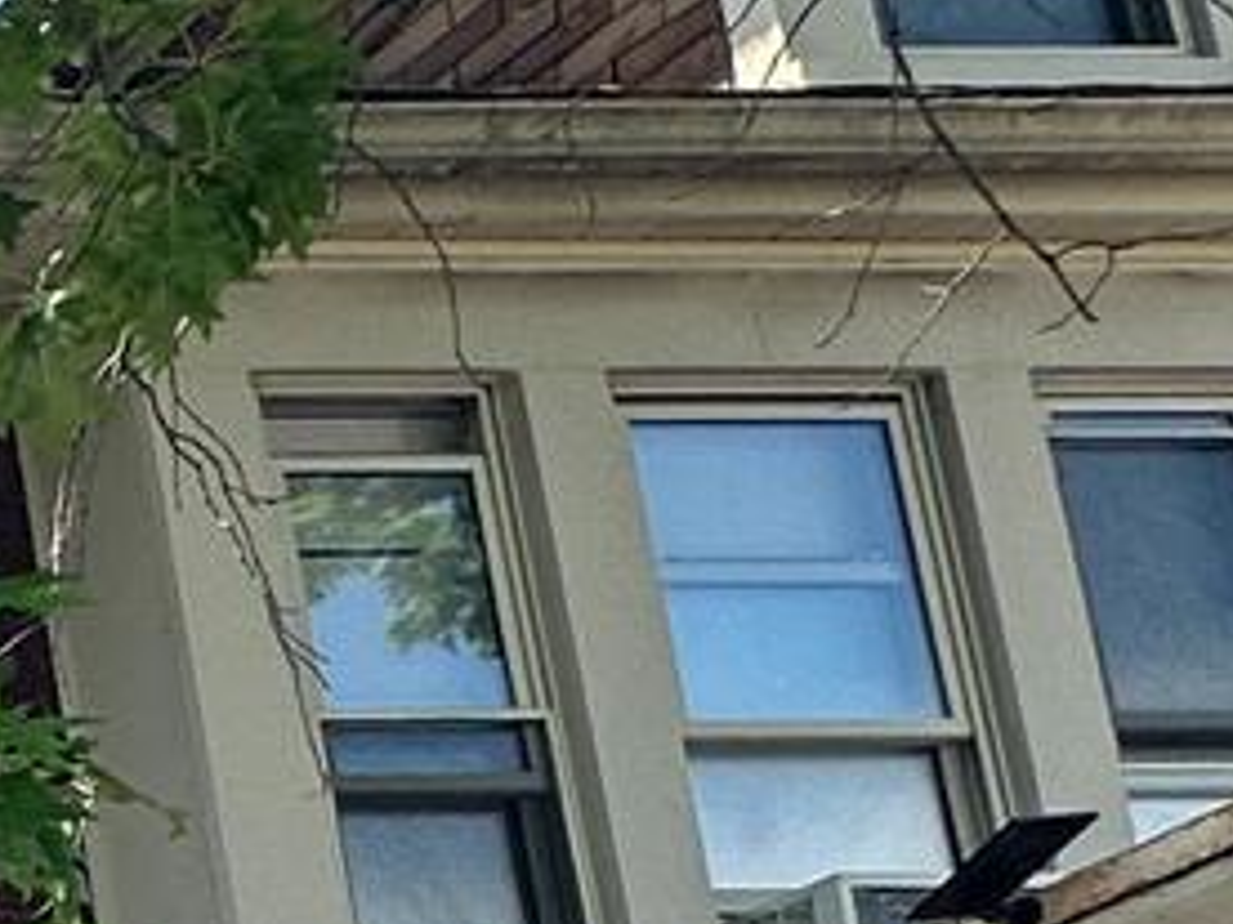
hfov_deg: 11.5
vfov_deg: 12.8
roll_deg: +1.2
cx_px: -2403
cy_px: 1705
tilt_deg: +12.3
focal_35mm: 104
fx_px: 3704
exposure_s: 1/268
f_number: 2.2
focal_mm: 2.22
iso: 40
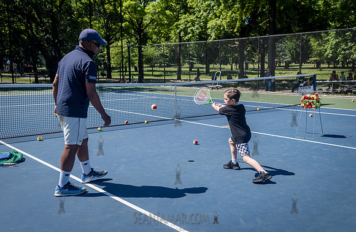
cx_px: 192
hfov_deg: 50.7
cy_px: 124
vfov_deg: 34.4
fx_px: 376
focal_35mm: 38
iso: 200
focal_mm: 35
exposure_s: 1/1600
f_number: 4
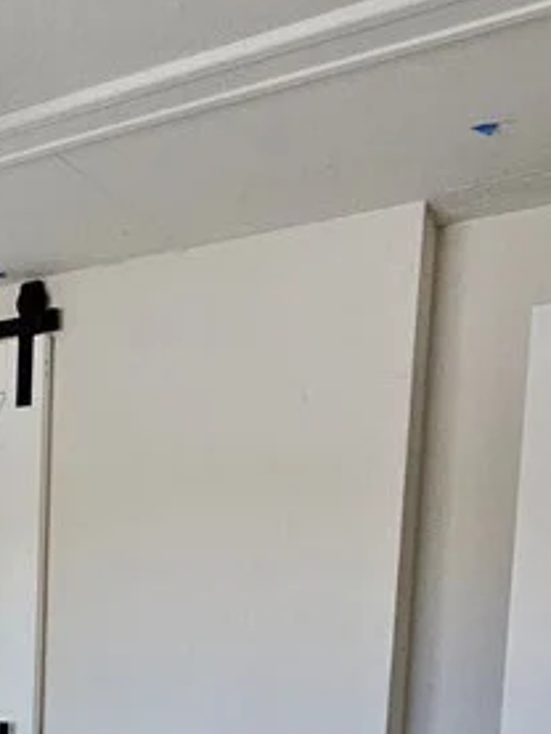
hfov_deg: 24.4
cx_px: -252
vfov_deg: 35.9
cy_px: 729
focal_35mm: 48
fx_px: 1018
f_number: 2.2
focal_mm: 2.2
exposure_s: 1/100
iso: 200
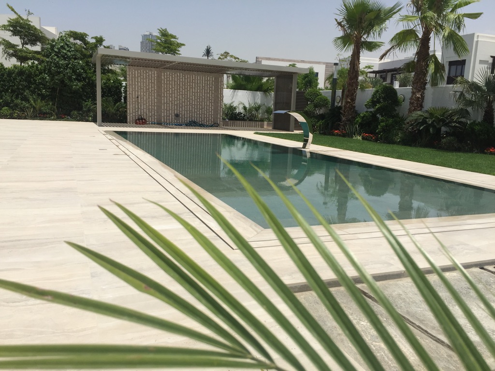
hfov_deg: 61.7
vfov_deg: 48.2
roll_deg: -4.6
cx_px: 248
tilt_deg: -8.7
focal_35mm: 29
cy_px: 186
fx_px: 415
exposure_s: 1/3049
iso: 32
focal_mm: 4.15
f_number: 2.2
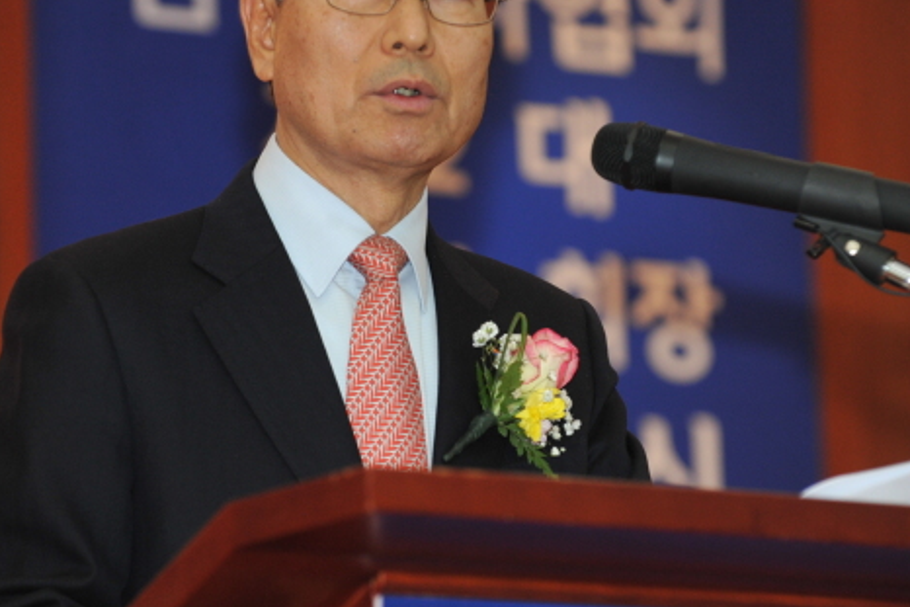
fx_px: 5992
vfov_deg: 5.8
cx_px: 453
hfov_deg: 8.7
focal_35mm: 237
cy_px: 223
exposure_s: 1/100
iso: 1600
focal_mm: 170
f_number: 4.5
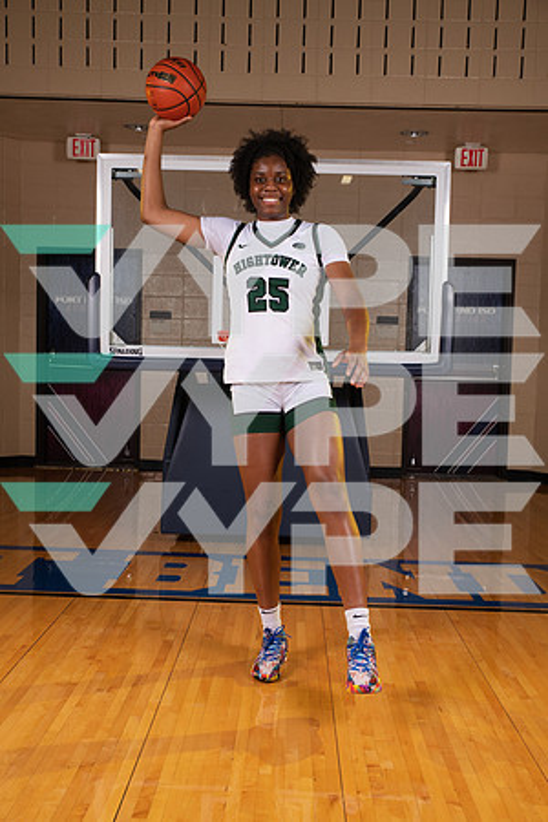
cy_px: 411
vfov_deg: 50.7
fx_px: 868
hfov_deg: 35.1
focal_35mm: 38
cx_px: 274
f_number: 7.1
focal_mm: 38
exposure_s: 1/320
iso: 320
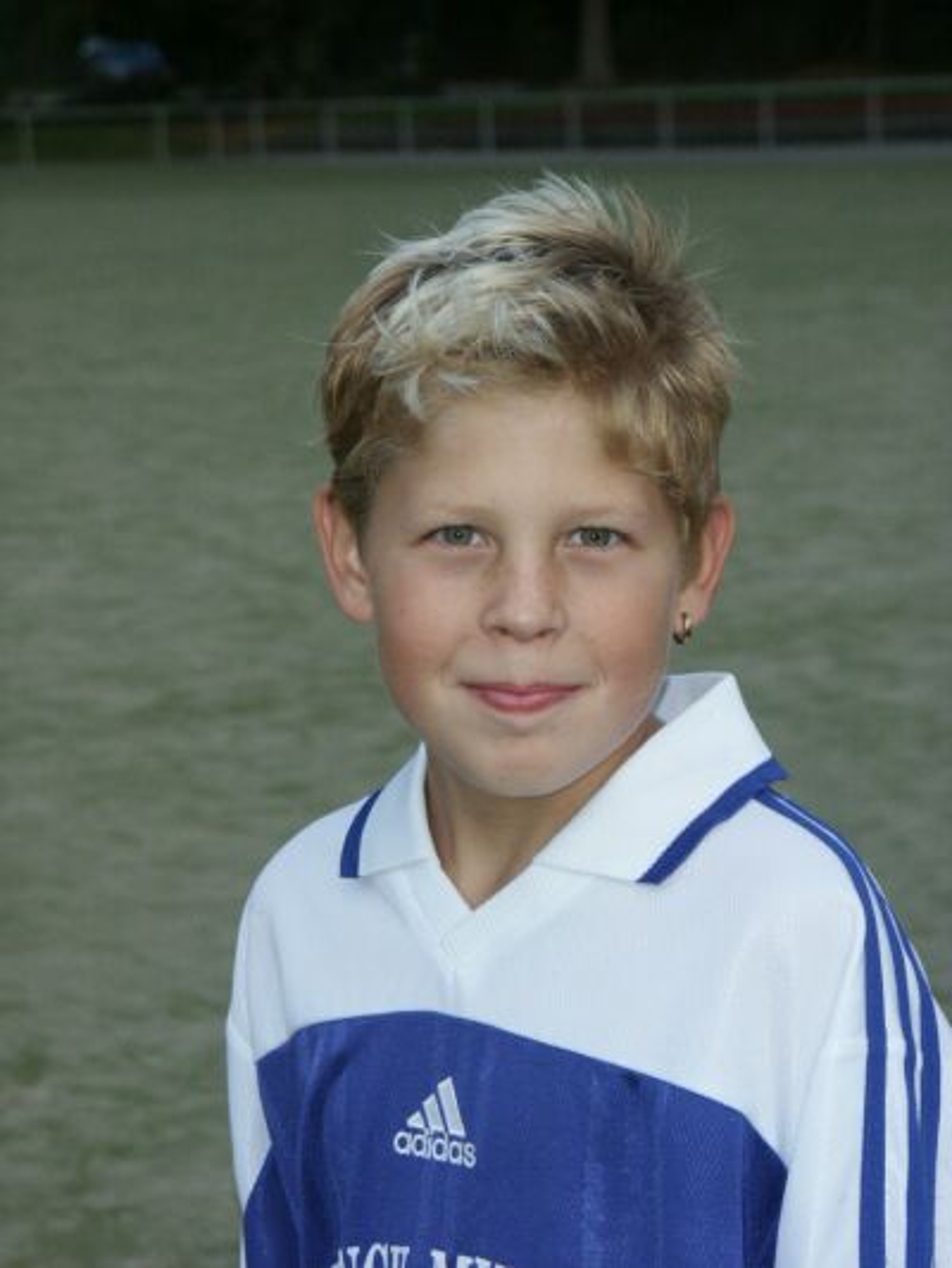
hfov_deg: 10.8
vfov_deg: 14.4
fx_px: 5022
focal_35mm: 137
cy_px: 634
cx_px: 476
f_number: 4.5
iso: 200
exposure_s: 1/750
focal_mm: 34.64
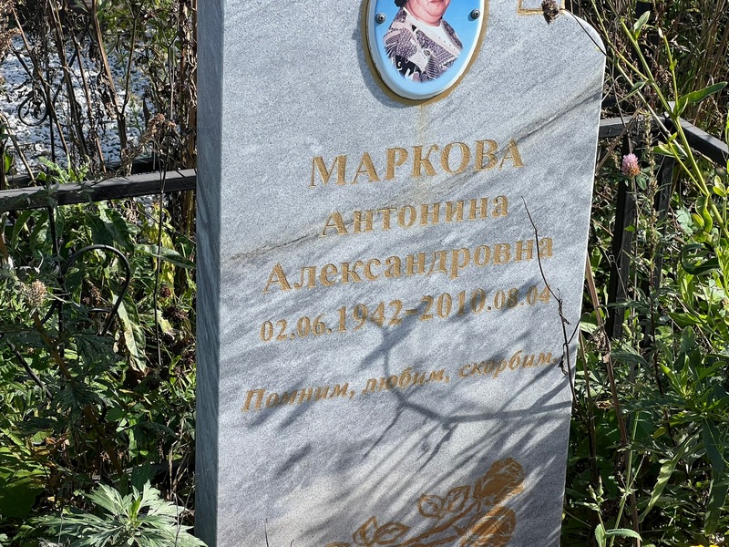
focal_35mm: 77
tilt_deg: -22.4
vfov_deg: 19.1
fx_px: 1622
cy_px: 274
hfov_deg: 25.3
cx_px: 364
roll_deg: -0.2
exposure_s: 1/492
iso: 32
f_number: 2.8
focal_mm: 9
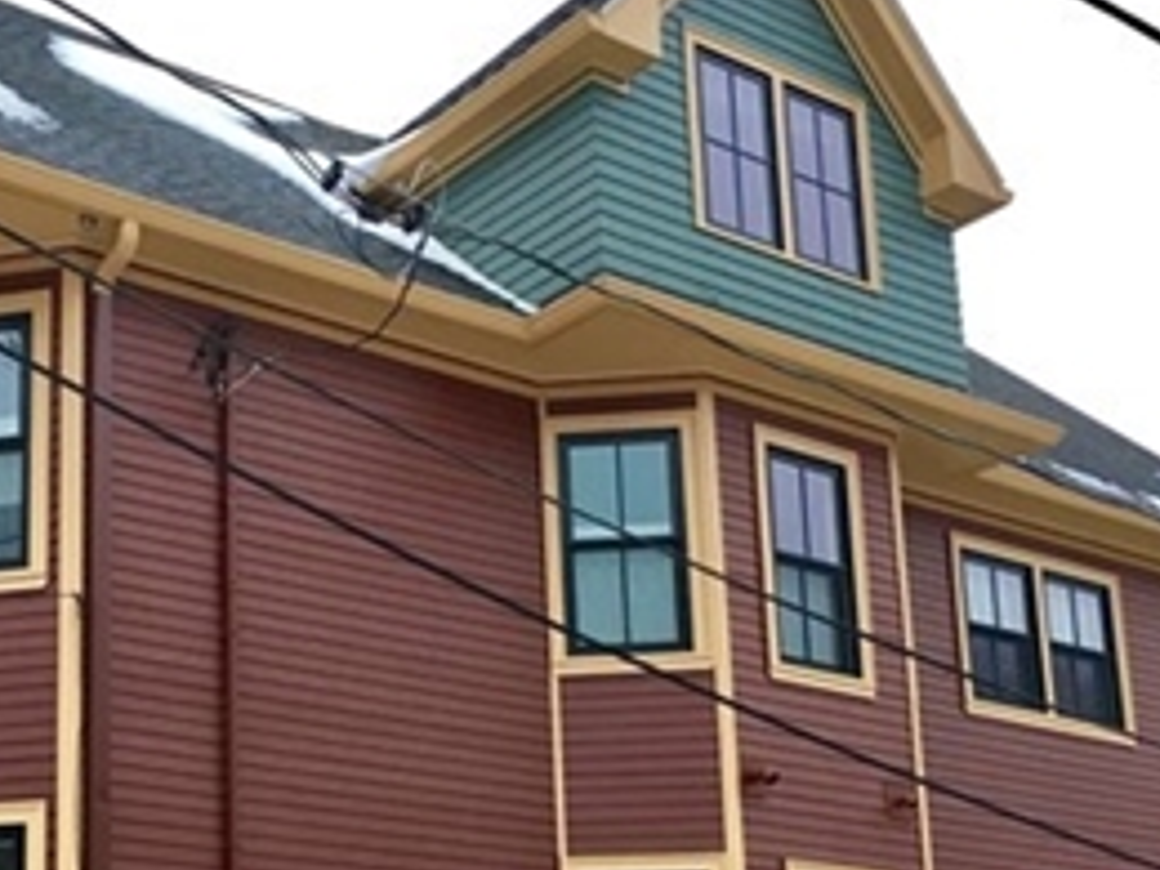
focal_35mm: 57
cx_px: 252
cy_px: 756
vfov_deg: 25.0
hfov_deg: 32.9
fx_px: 1910
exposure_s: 1/40
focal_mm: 4.15
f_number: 2.2
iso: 25
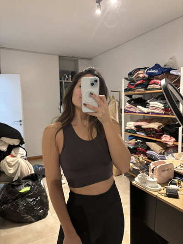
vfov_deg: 67.3
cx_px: 92
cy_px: 122
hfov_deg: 53.1
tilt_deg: -17.6
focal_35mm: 26
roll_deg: +1.4
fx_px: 183
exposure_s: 1/33
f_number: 1.6
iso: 640
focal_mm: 5.96
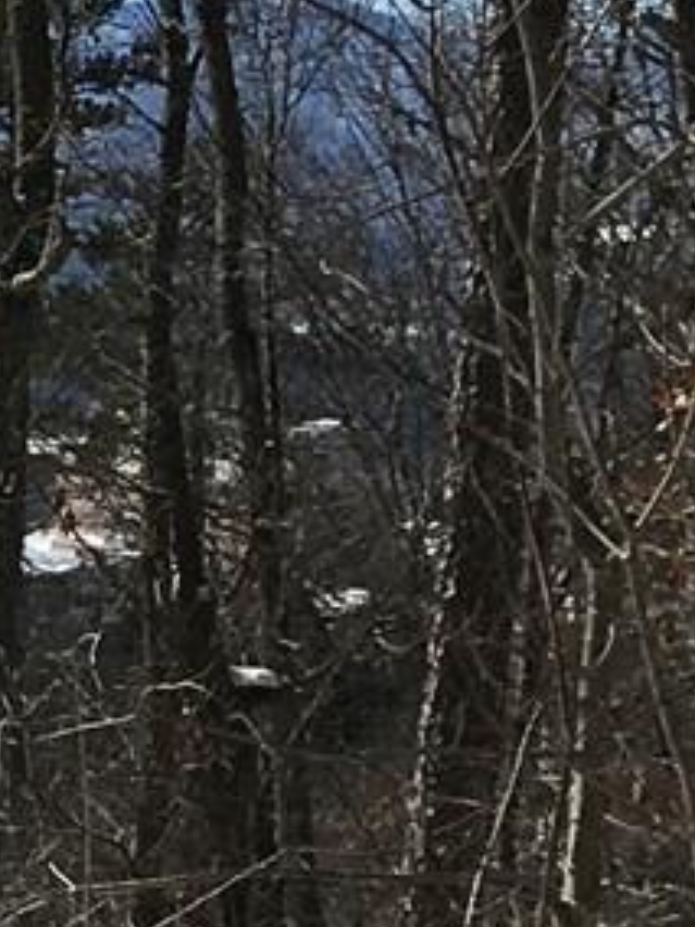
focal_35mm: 209
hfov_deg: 6.1
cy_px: 614
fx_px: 5595
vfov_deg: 9.5
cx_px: -1906
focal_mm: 4.15
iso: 25
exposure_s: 1/2653
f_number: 2.2
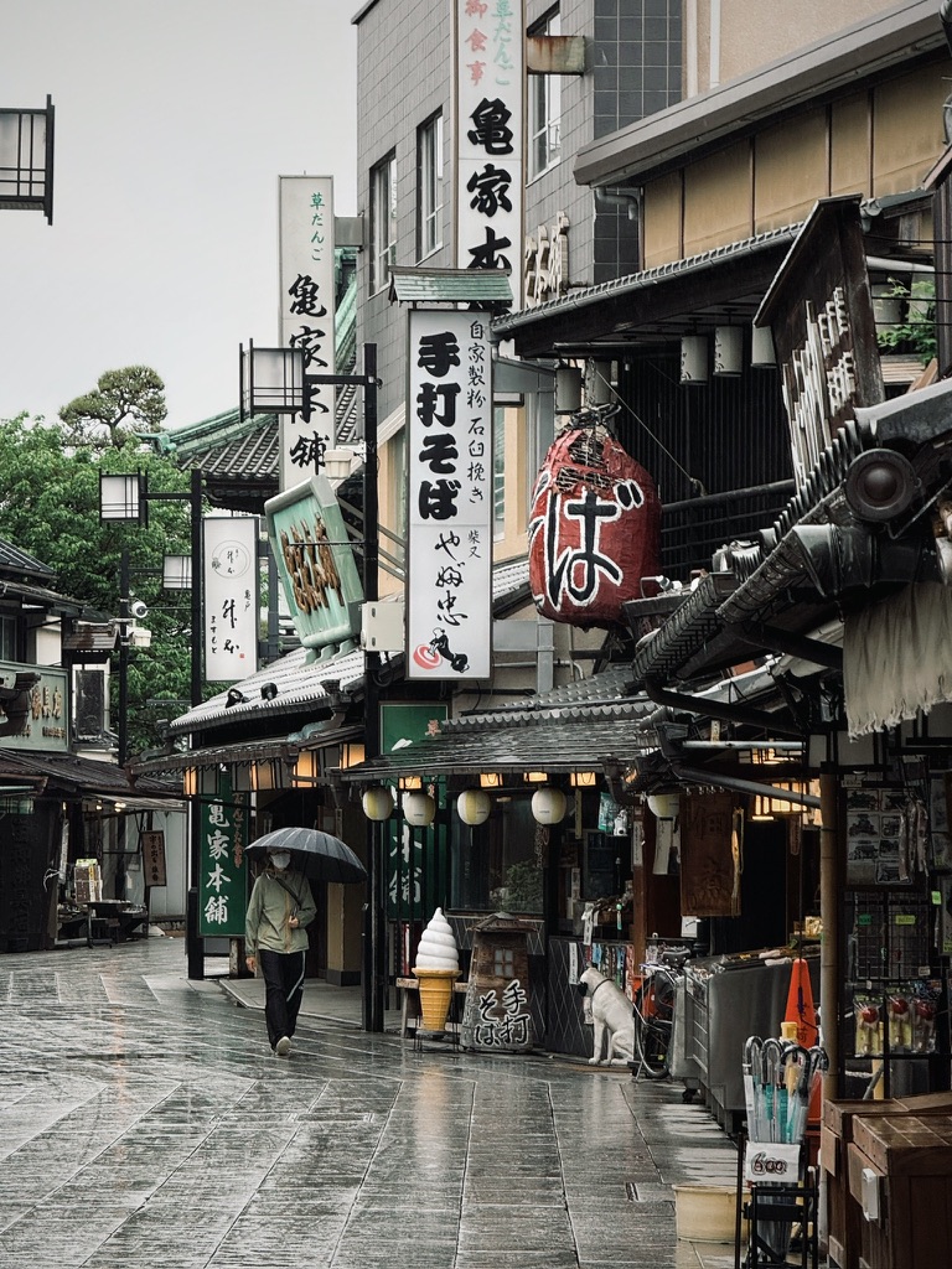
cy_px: 634
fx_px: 4400
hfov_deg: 12.3
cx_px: 476
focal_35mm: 120
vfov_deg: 16.4
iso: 50
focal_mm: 15.66
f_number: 2.8
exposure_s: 1/158
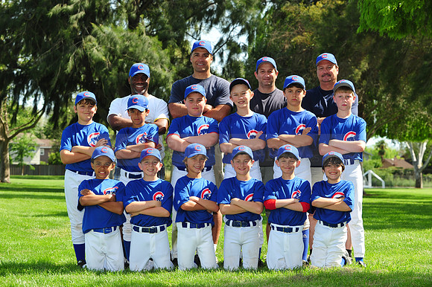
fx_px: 1199
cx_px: 216
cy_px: 144
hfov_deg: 20.4
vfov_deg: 13.7
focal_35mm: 100
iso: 200
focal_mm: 100
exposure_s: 1/200
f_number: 8
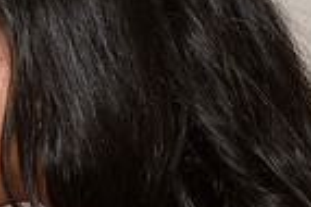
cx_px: 45
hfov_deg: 2.5
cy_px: 152
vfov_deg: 1.7
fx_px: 7041
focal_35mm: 816
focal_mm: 170
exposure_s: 1/80
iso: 1000
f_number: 4.5
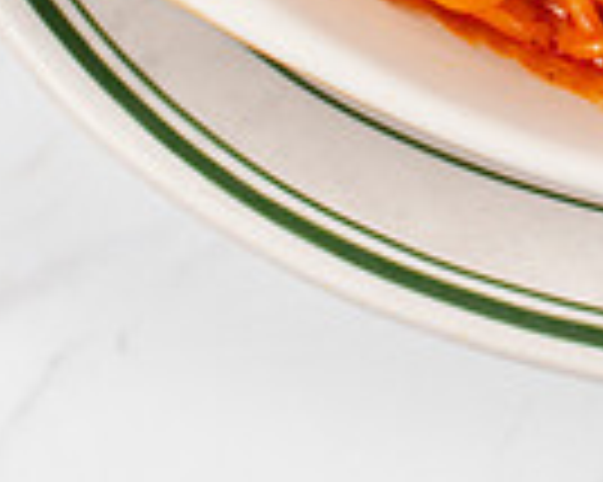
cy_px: -261
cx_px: 840
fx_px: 5190
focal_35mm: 291
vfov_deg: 5.3
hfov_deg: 6.6
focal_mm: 50
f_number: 13
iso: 200
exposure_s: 1/250
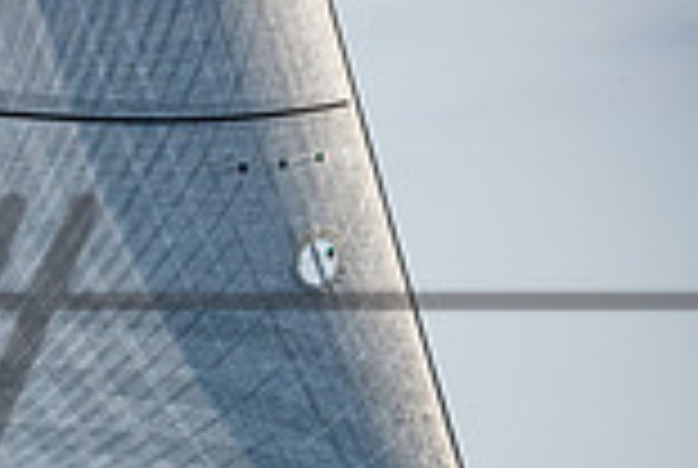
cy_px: 495
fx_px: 18649
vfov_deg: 1.4
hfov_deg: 2.1
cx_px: -681
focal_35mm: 960
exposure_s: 1/1600
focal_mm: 230
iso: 400
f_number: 6.3
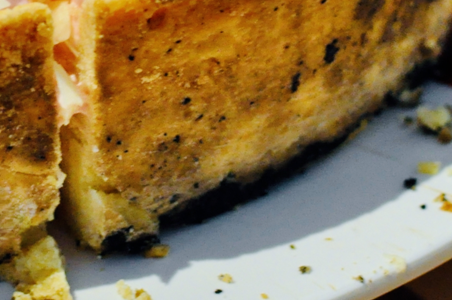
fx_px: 2114
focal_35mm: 169
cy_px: -160
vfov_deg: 8.0
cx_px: -172
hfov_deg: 11.8
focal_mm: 35
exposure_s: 1/60
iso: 1600
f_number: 3.5
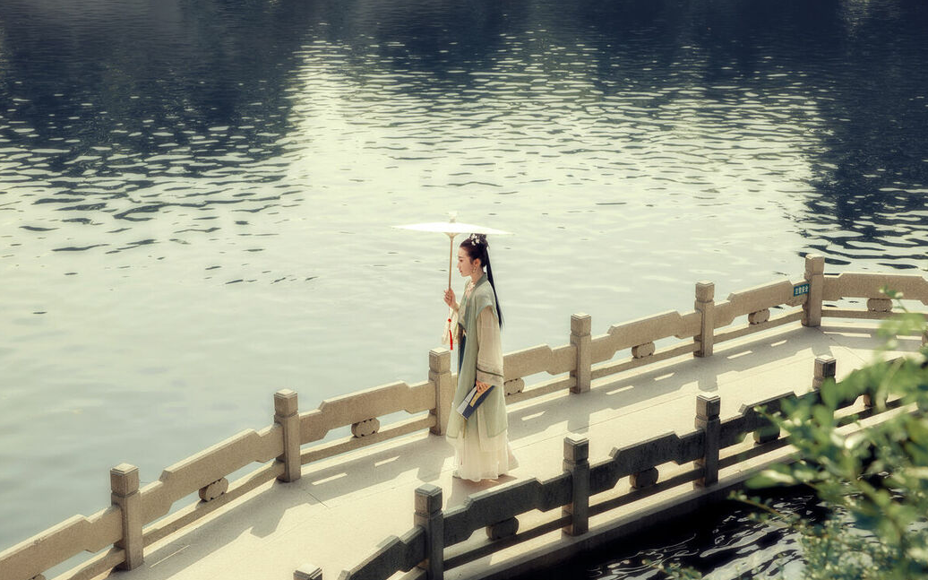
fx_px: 1568
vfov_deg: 20.9
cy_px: 276
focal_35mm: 62
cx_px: 468
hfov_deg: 33.0
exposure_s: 1/125
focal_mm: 60
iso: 200
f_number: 11
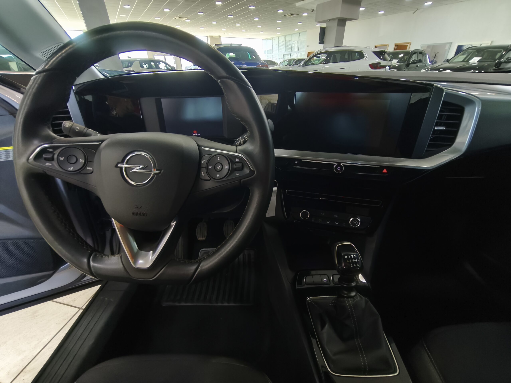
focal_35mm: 15
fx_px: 221
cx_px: 256
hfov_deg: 98.2
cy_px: 192
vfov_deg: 81.7
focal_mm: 1.91
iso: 1000
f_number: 2.2
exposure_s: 1/25
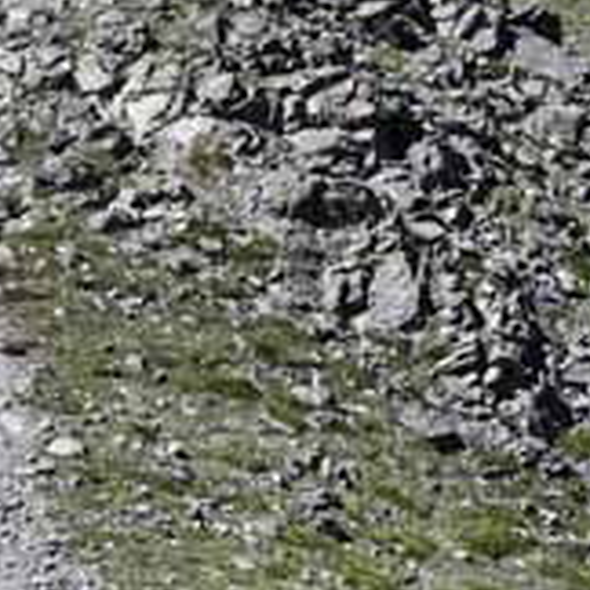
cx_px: -62
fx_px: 3895
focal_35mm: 202
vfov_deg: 8.6
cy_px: 111
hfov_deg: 8.6
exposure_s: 1/500
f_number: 6.3
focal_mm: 48
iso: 64
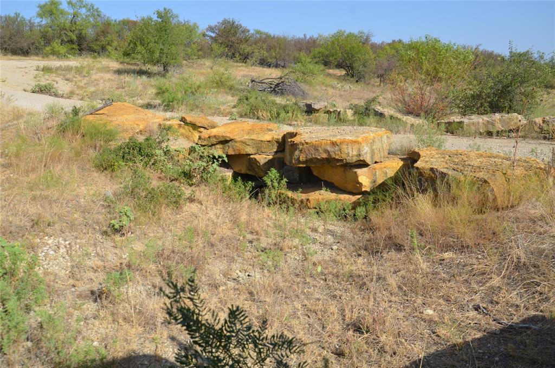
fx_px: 485
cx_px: 278
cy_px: 184
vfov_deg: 41.5
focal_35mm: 32
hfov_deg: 59.6
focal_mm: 21
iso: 100
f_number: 8
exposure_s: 1/250
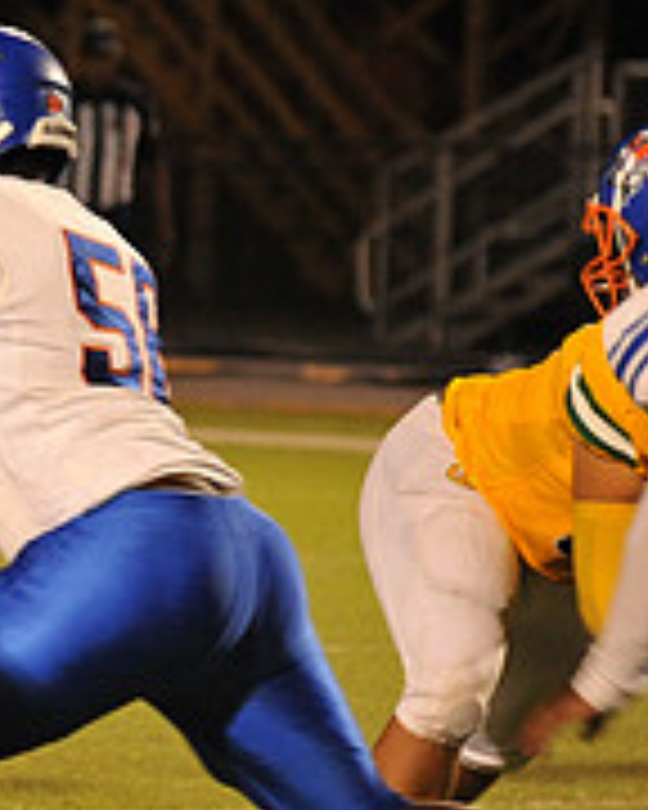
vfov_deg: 3.2
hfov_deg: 2.6
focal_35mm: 603
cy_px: 423
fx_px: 14456
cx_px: -576
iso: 3200
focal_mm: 200
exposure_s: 1/160
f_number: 5.6
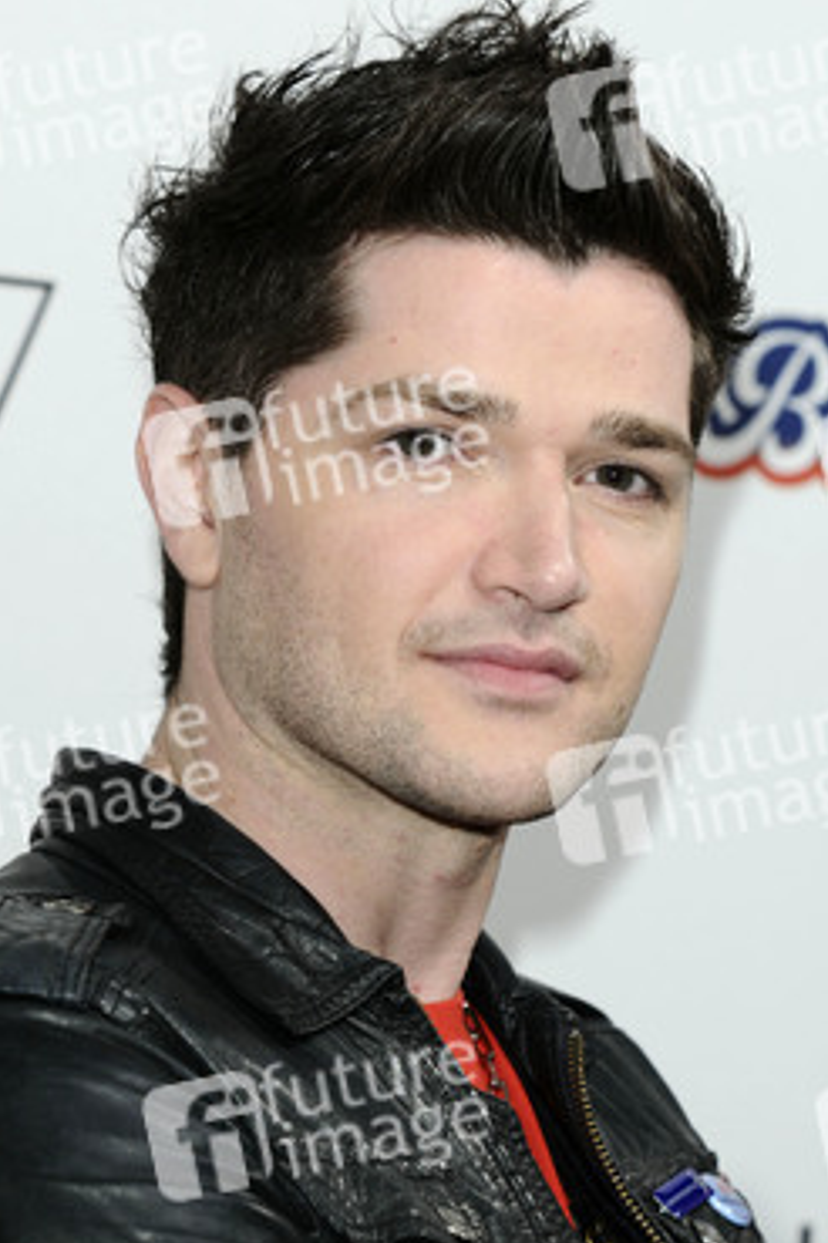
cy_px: 616
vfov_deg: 15.8
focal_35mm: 130
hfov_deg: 10.5
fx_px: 4485
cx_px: 416
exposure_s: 1/160
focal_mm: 80
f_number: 5
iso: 320
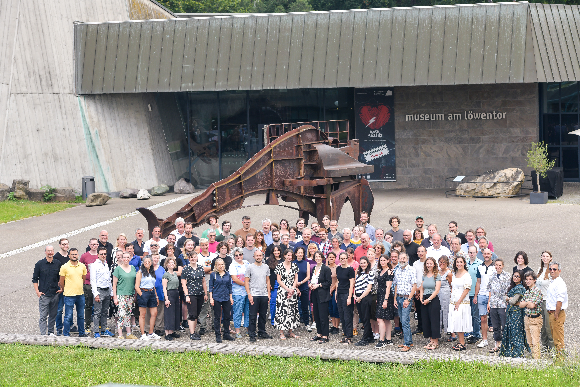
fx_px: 1450
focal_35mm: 90
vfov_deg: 15.2
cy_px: 194
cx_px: 290
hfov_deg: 22.6
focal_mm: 90
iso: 320
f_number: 7.1
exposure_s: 1/400
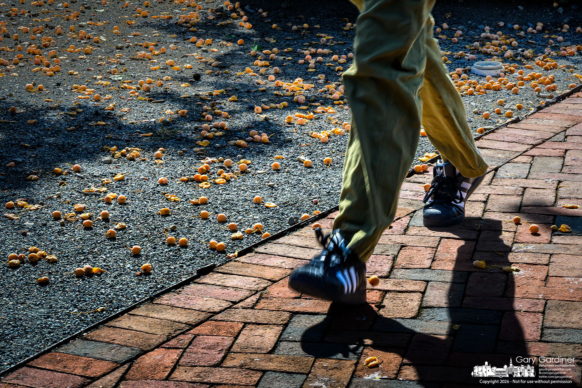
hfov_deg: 18.7
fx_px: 1770
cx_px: 291
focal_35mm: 110
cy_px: 194
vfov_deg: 12.5
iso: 200
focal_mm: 73
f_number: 14
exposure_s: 1/125
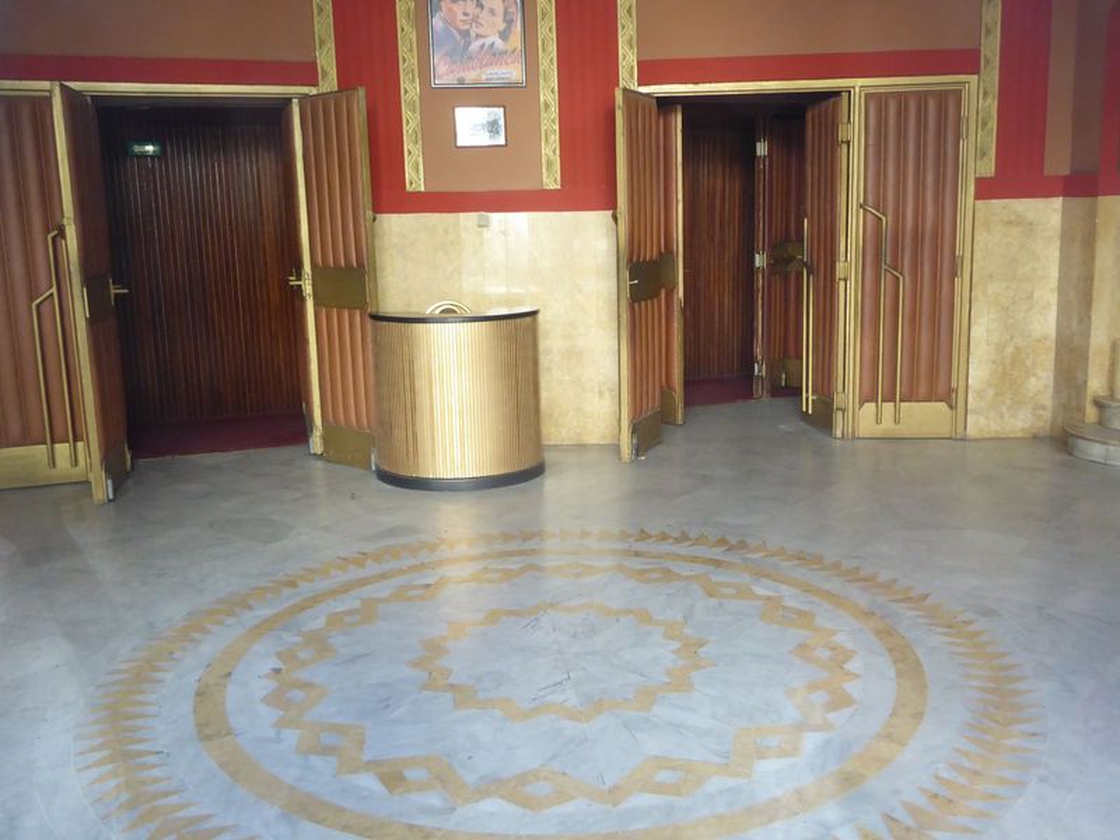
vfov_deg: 41.8
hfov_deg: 54.0
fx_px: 1100
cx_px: 560
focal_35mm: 34
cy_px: 420
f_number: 3.6
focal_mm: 5.8
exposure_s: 1/40
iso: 400
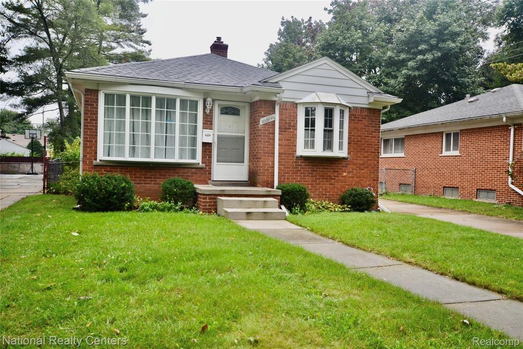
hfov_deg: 61.9
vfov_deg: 43.6
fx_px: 436
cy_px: 174
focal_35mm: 30
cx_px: 262
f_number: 5
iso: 400
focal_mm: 20
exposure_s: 1/100
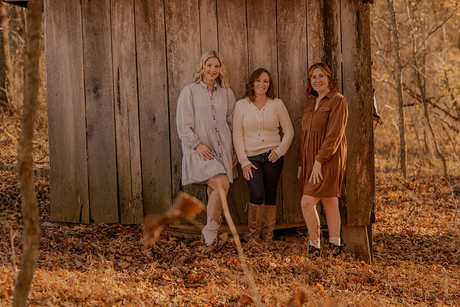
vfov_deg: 16.1
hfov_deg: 23.9
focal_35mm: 85
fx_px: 1086
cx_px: 230
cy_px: 154
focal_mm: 85
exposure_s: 1/250
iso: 200
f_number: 2.8
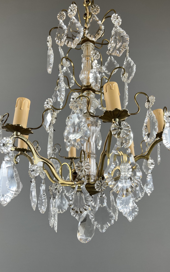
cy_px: 136
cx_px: 89
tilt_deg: +16.4
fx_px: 208
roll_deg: +0.9
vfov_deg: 66.5
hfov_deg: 44.5
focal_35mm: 28
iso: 80
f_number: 1.5
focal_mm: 5.7
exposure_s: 1/100
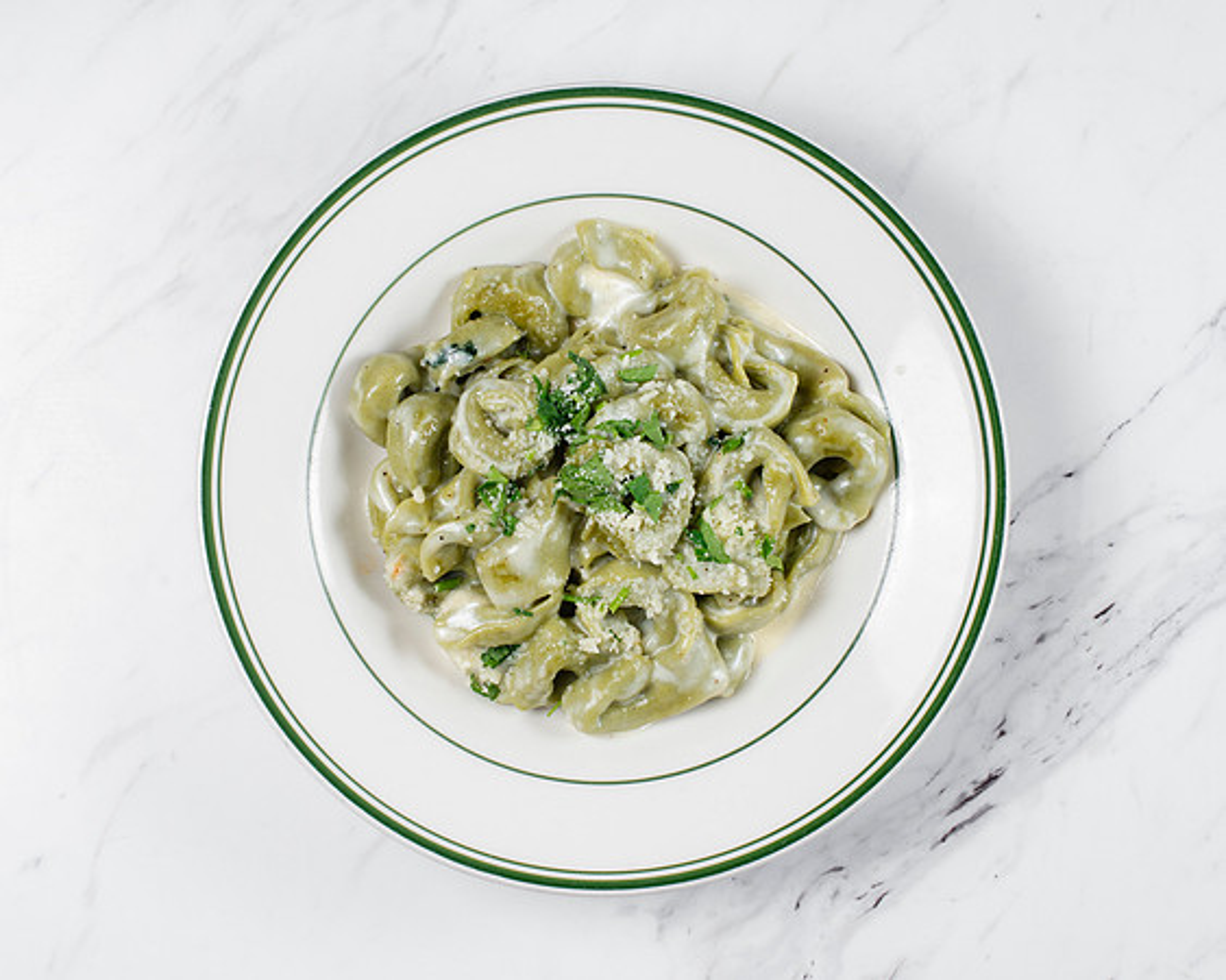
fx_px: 2504
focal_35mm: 69
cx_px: 567
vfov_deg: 22.1
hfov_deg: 27.5
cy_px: 491
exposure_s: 1/200
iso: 200
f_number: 9
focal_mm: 50
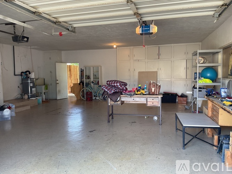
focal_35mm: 29
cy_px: 87
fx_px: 194
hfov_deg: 61.7
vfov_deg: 48.2
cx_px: 116
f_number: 1.8
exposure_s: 1/60
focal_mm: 3
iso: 40
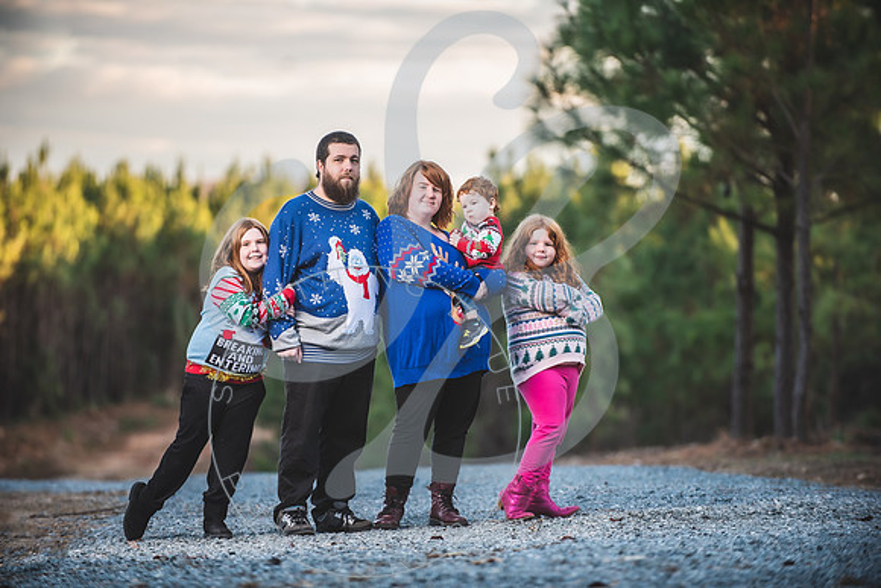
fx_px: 4283
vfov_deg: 7.9
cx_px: 440
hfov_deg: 11.7
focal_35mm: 175
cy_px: 294
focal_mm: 175
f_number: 2.8
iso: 100
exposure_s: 1/200
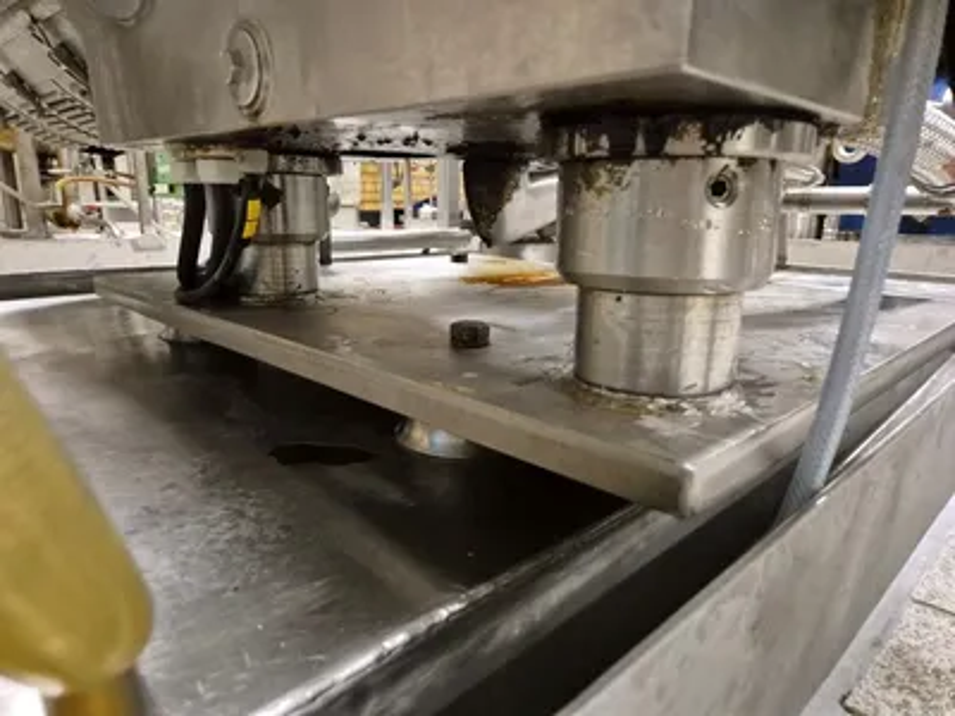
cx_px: 478
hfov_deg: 73.9
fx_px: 635
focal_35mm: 23
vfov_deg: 58.9
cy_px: 358
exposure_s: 1/100
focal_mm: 5.4
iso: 2000
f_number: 1.8
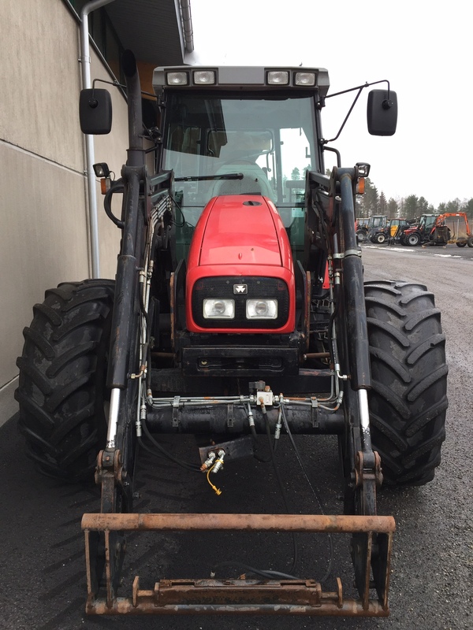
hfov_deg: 48.2
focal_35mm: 29
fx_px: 528
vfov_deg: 61.7
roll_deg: +0.2
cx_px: 236
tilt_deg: -8.6
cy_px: 315
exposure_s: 1/120
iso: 40
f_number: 2.2
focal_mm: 4.15
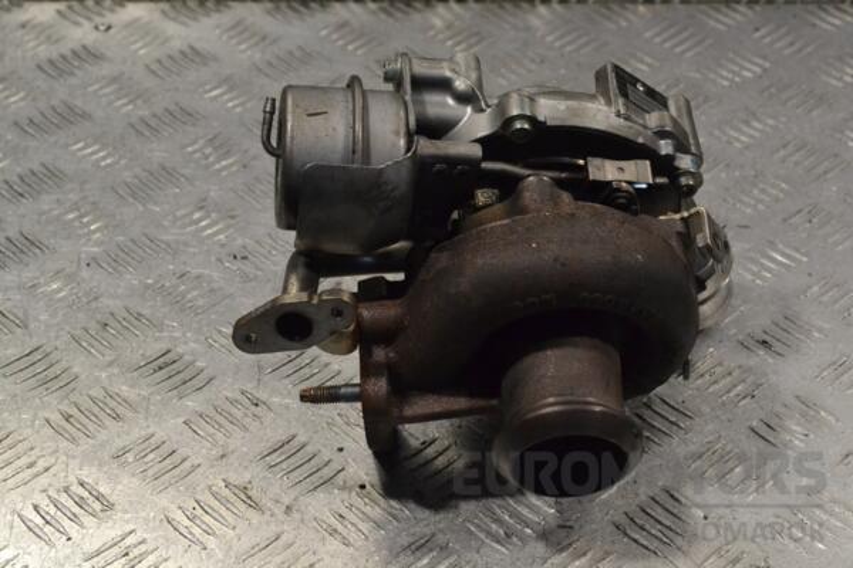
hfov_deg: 24.6
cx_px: 426
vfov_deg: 16.6
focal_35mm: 82
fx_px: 1955
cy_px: 284
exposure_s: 1/400
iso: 3200
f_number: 10
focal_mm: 55
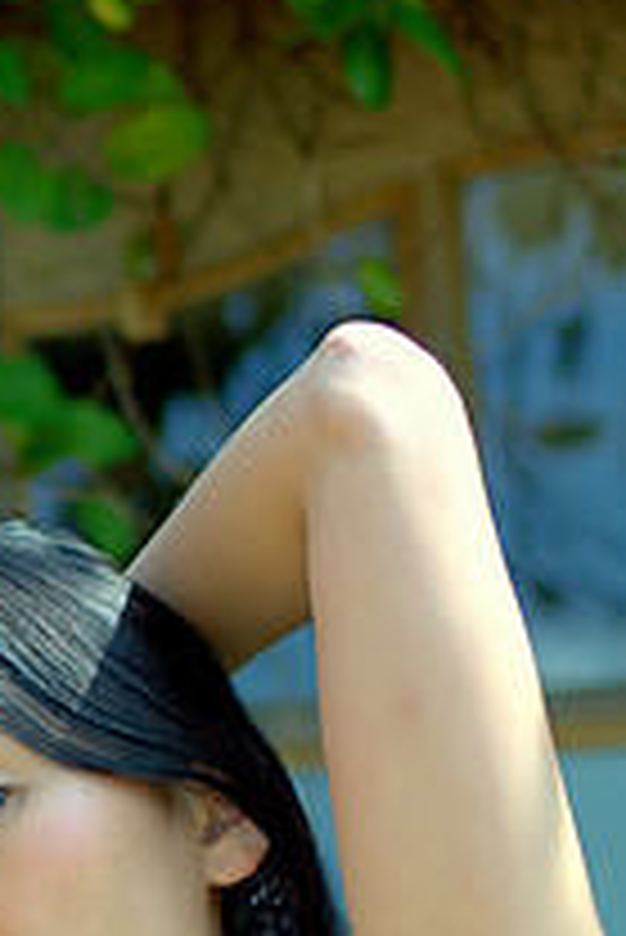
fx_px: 8436
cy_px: 837
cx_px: -2
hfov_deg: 4.2
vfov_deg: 6.3
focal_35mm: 324
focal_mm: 100
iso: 125
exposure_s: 1/1600
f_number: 2.8
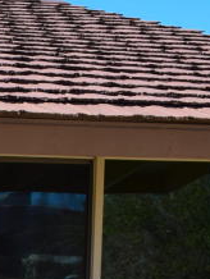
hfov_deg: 8.8
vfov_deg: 13.5
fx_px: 1106
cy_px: 420
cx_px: -428
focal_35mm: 137
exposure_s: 1/250
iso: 100
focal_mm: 18
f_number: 8
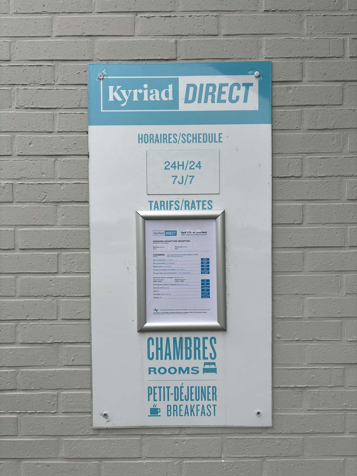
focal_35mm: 26
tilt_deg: -1.4
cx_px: 178
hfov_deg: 53.1
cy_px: 238
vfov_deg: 67.3
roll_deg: -0.5
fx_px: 358
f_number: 1.6
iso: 50
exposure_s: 1/649
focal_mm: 5.96
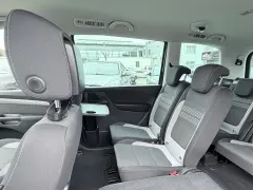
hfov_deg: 77.5
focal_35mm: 21
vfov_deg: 60.3
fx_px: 153
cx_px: 159
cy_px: 140
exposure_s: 1/121
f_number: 2.2
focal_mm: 2.22
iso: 160
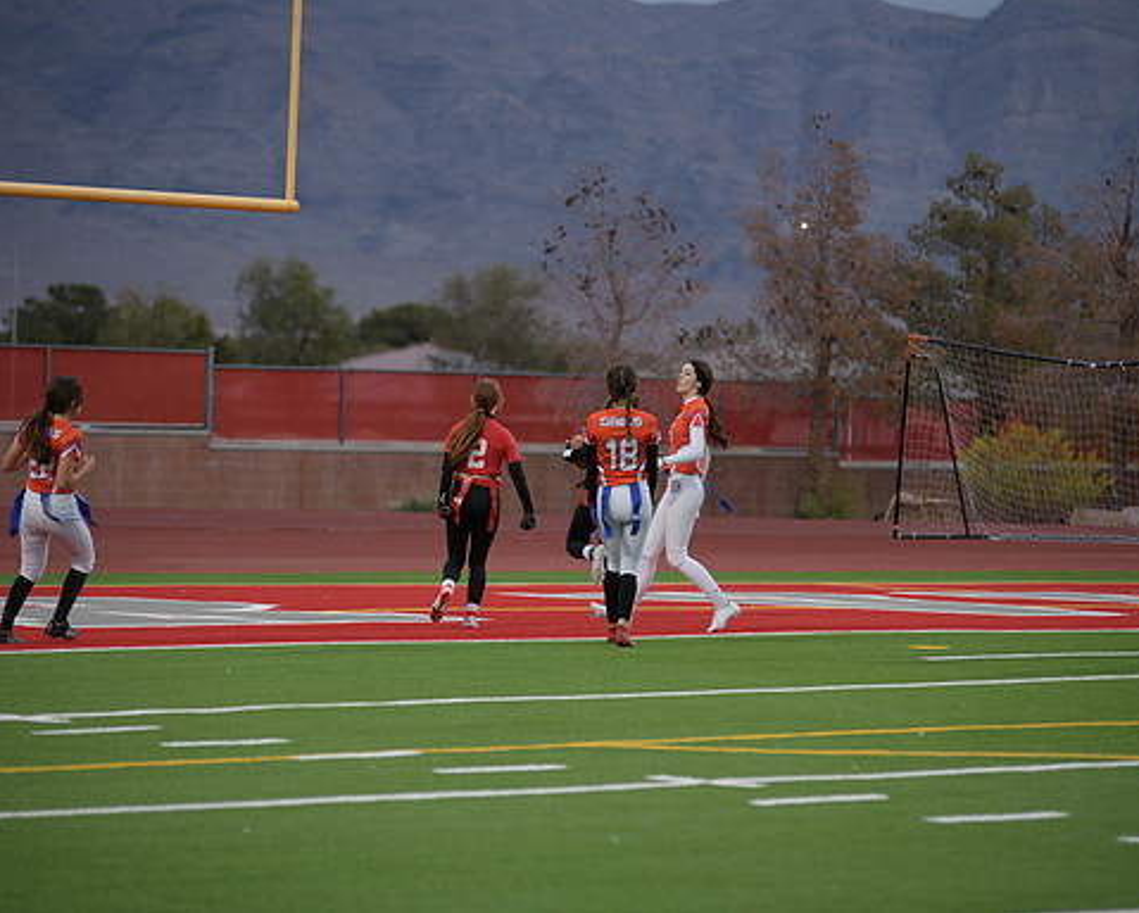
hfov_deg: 12.1
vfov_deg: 9.7
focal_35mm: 159
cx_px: 571
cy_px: 455
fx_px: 5364
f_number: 2.8
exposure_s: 1/200
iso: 220
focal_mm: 140
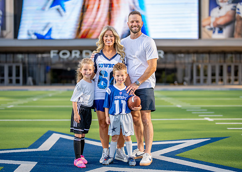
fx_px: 434
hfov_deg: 31.2
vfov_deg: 22.5
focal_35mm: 63
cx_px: 120
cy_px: 86
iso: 125
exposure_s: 1/3200
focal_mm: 50
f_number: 1.2
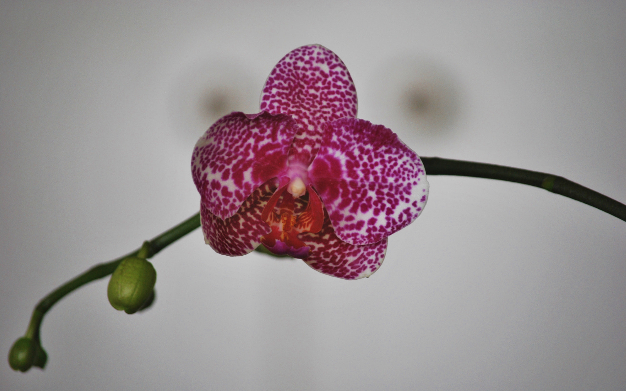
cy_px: 207
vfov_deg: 4.1
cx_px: 313
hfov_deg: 6.5
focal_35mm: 322
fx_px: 5494
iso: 400
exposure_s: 1/40
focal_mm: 210
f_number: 5.3
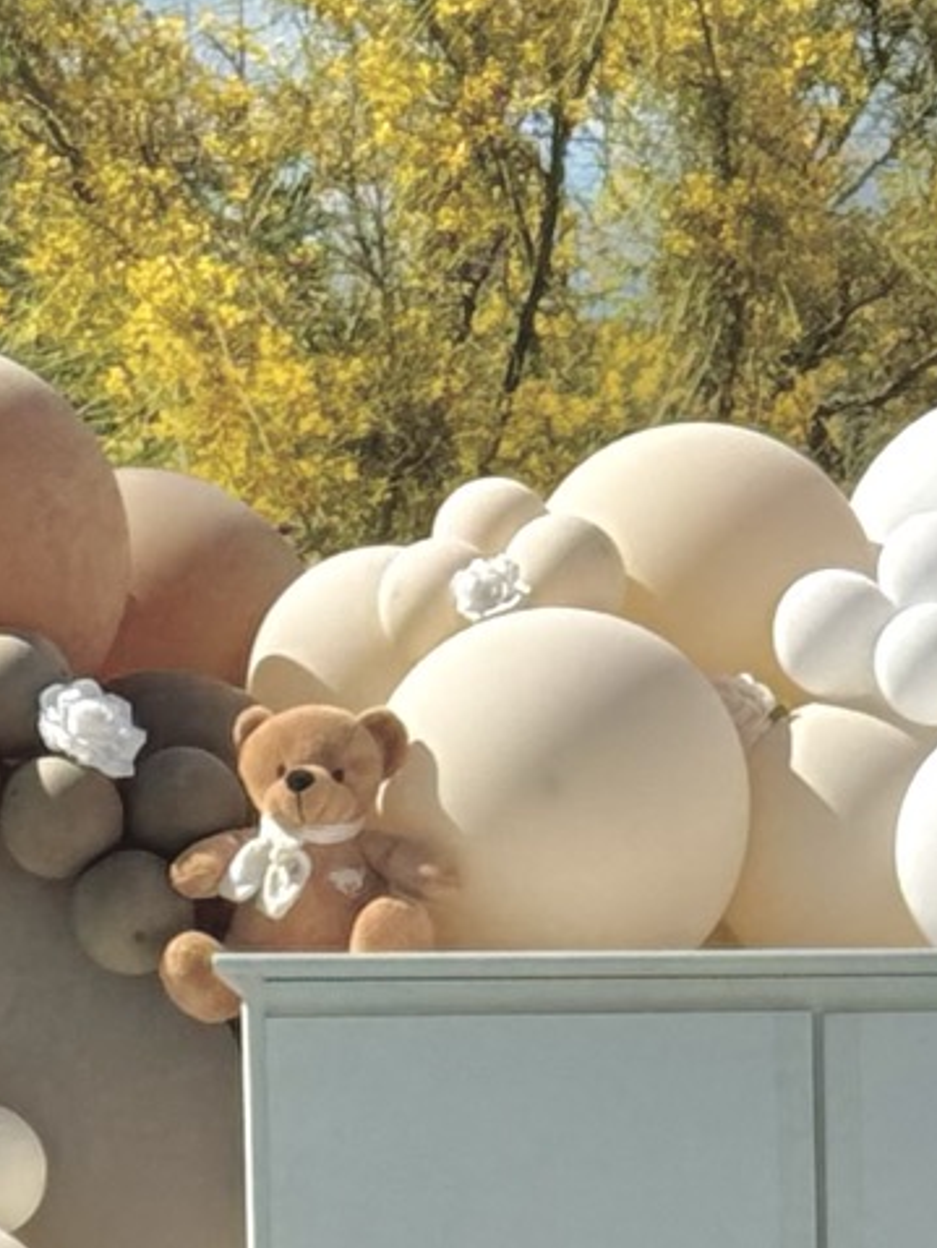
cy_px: 2063
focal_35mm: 241
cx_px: 1148
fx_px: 8690
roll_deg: +0.3
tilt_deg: -2.7
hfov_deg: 6.1
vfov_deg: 8.0
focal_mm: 6.76
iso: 64
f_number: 1.78
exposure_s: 1/6410
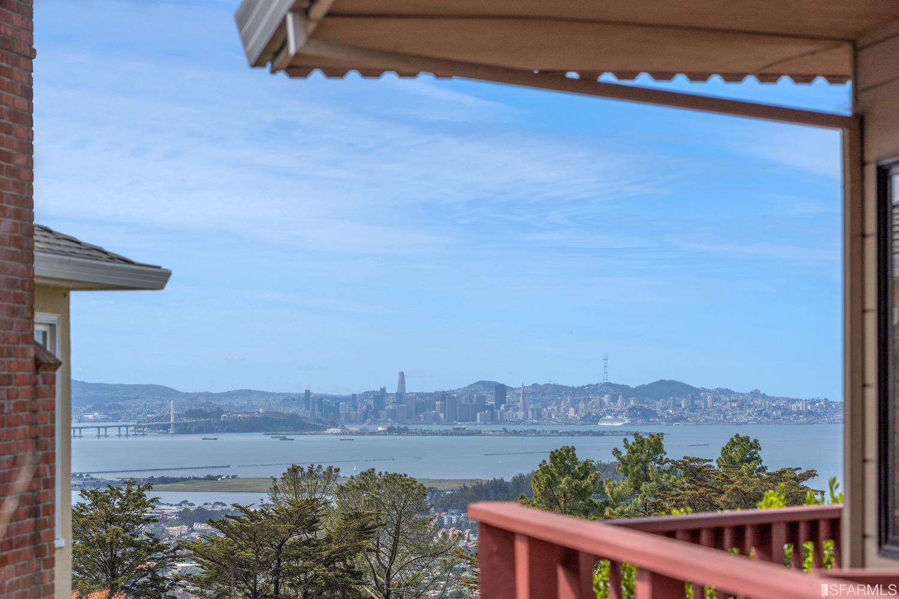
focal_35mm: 105
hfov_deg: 19.5
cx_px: 450
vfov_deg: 13.0
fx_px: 2621
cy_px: 300
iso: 160
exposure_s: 1/2500
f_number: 6.3
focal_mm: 105
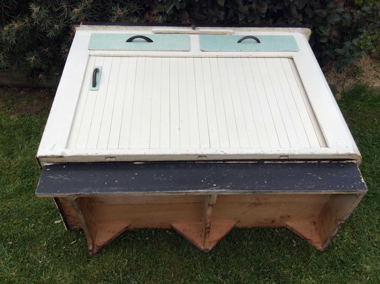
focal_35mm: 32
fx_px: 351
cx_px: 190
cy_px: 142
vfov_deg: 44.1
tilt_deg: -44.6
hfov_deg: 56.9
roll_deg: +0.7
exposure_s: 1/1271
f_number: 2.4
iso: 32
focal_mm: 3.3
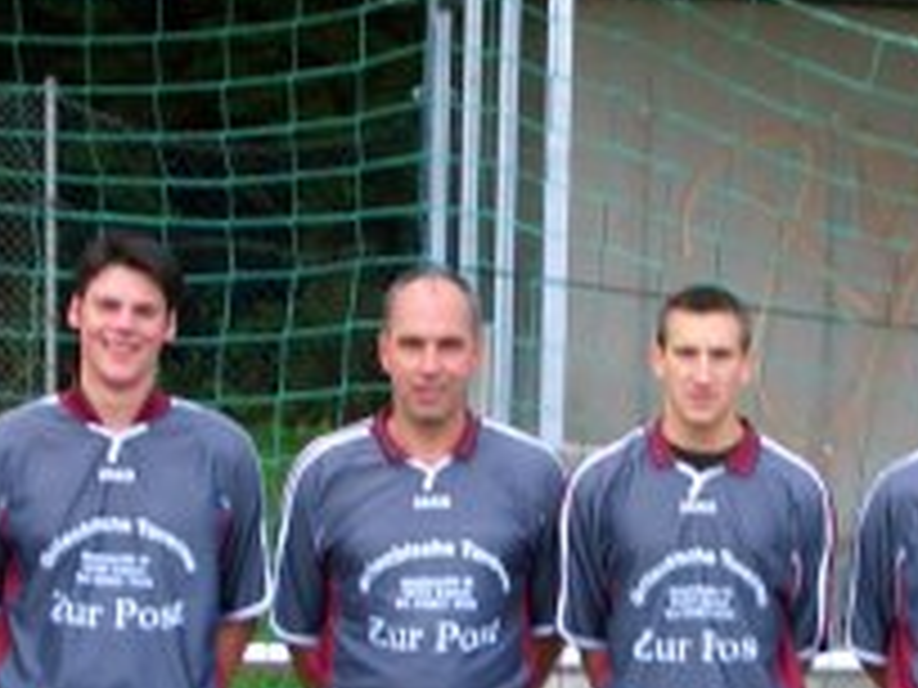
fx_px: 2917
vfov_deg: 13.4
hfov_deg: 17.9
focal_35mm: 110
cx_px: 405
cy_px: 580
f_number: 4.3
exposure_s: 1/100
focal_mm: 5.8
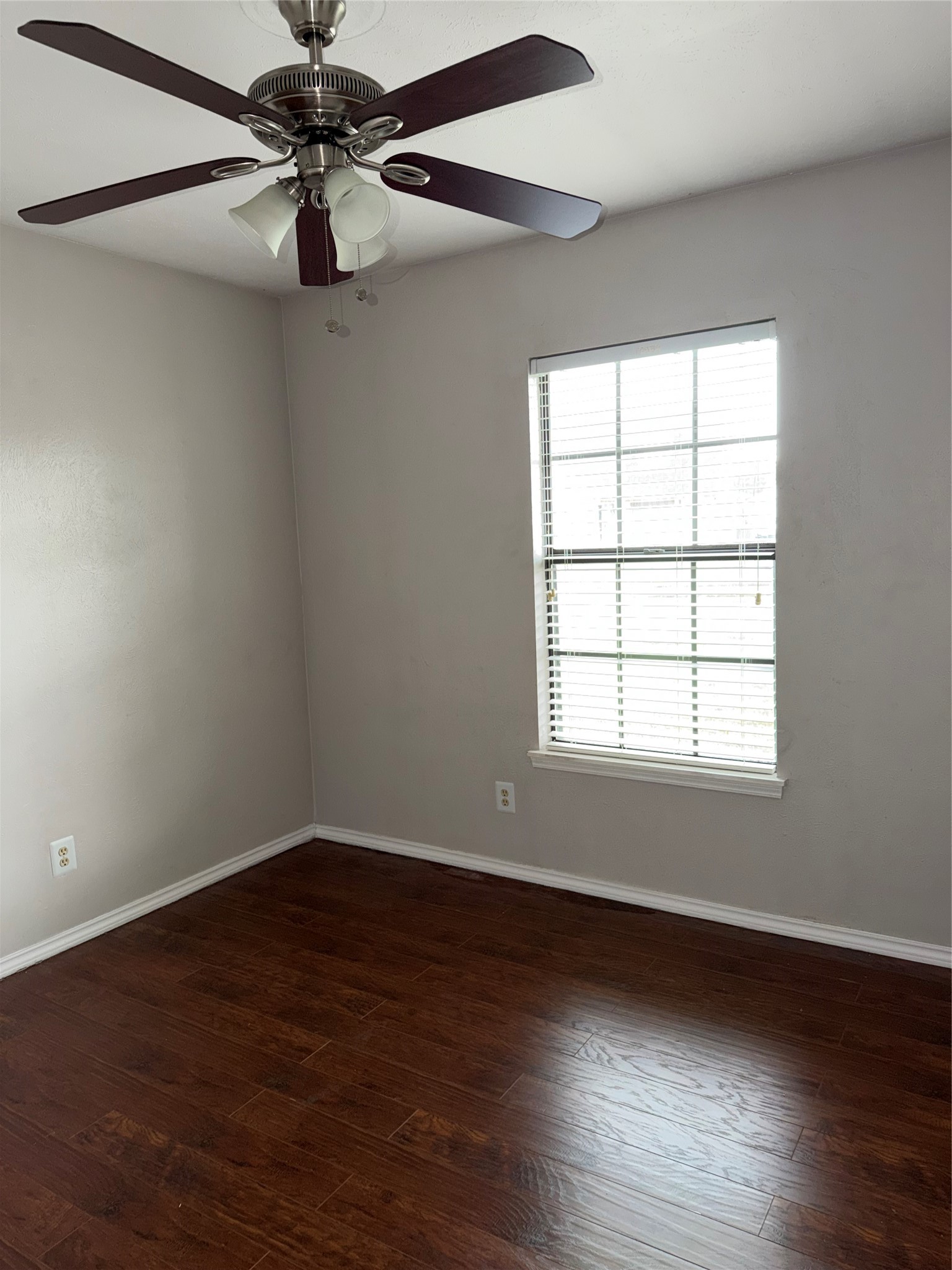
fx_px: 880
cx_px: 476
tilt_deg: -7.7
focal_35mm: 24
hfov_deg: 56.8
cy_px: 635
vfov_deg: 71.6
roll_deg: +2.0
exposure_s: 1/17
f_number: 1.78
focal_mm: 6.76
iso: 100
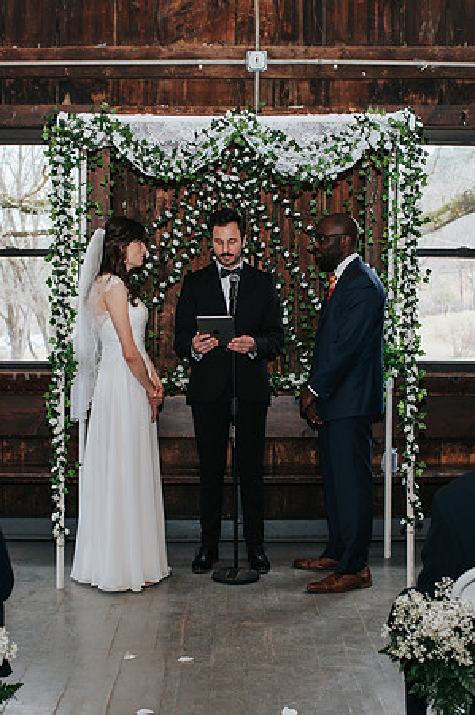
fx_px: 1113
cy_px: 376
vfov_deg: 35.6
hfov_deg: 24.1
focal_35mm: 56
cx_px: 223
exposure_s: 1/200
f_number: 3.2
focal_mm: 35
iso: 1000
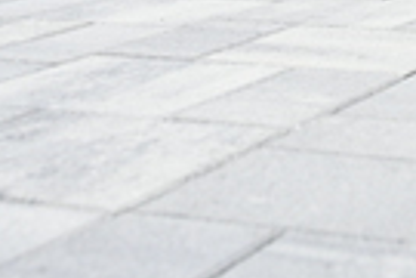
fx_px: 1341
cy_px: -368
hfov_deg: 17.1
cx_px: 445
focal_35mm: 116
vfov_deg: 10.4
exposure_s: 1/640
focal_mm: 28.5
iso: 2000
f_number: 4
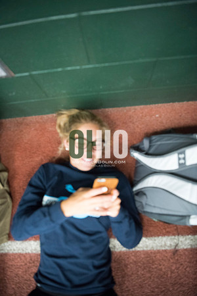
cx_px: 98
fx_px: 197
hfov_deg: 53.1
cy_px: 148
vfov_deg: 73.7
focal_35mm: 24
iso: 3200
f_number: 3.2
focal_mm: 24
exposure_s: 1/100
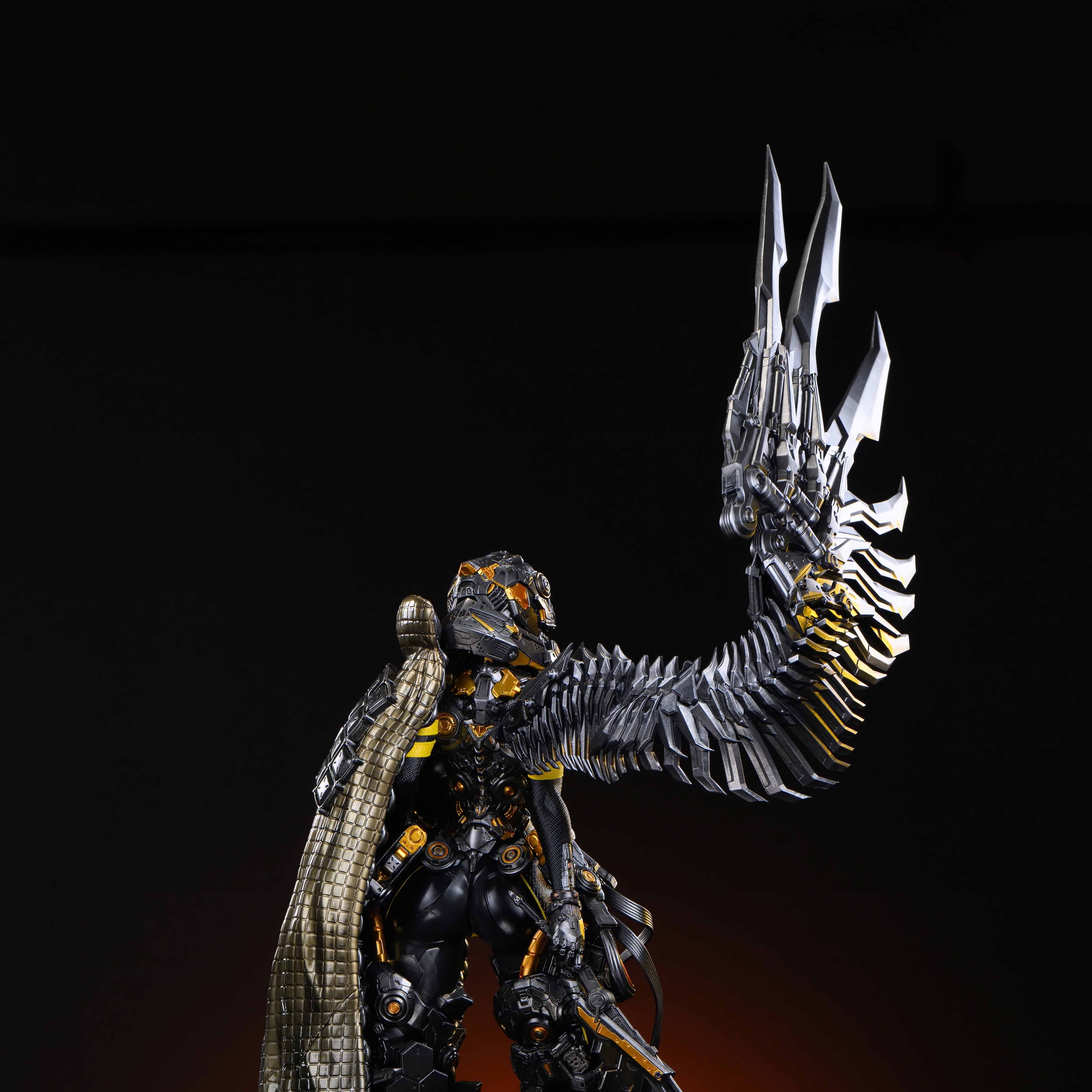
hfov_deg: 14.2
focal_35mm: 123
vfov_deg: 14.1
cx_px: 547
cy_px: 793
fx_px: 4390
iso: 400
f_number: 8
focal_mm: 96
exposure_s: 1/125
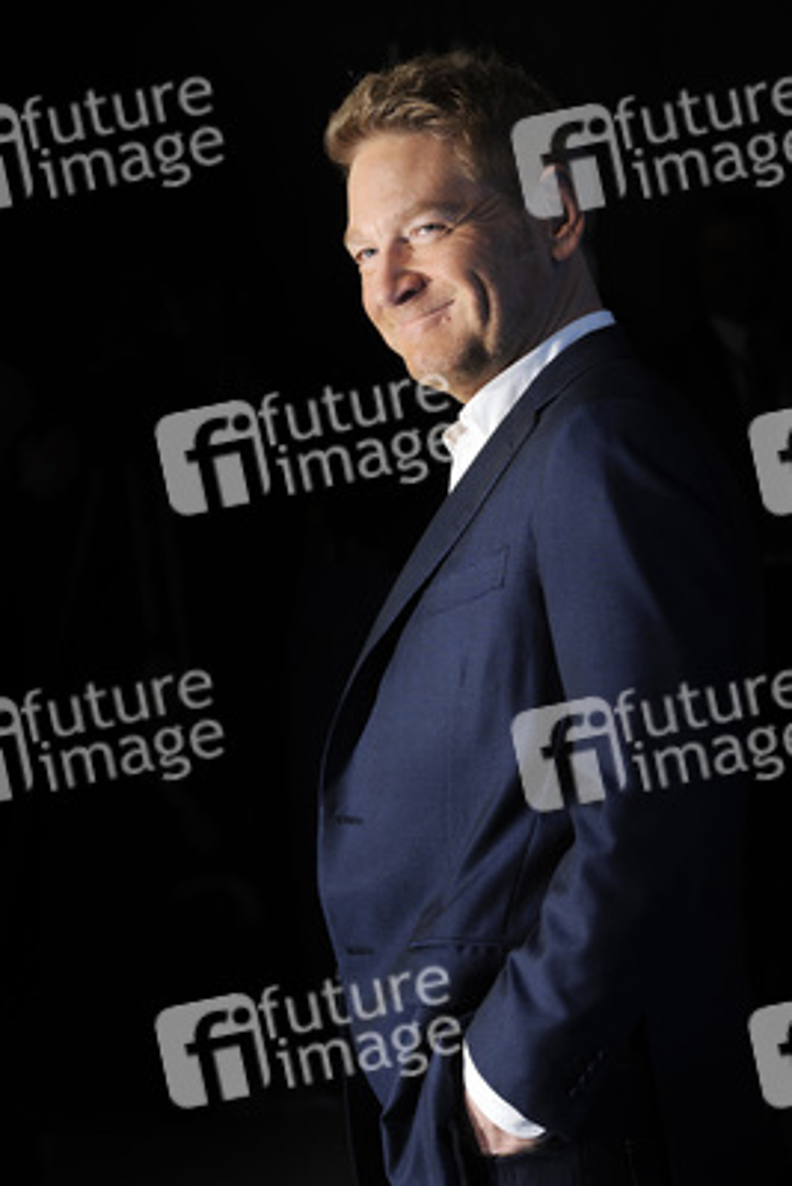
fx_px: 3693
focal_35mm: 112
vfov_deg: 18.3
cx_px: 396
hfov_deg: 12.2
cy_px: 593
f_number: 7.1
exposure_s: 1/200
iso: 200
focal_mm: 112
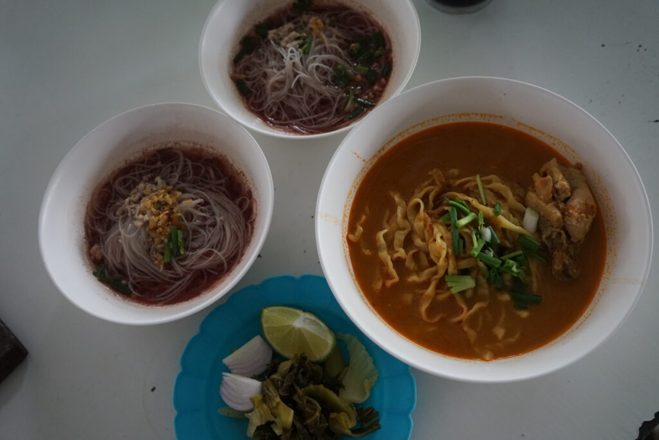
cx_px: 330
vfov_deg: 37.9
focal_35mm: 35
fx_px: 641
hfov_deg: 54.4
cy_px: 220
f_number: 5.6
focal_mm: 35
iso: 2000
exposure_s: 1/100
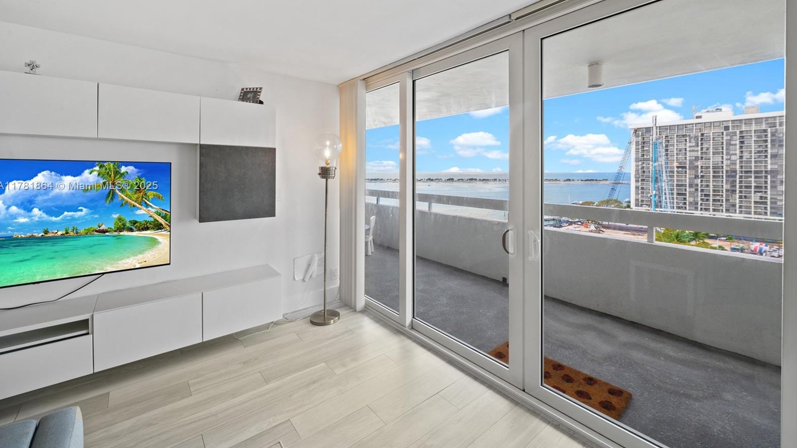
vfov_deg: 70.0
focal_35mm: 15
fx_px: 317
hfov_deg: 103.0
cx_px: 403
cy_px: 187
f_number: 8
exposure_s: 1/20
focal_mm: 14
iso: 200
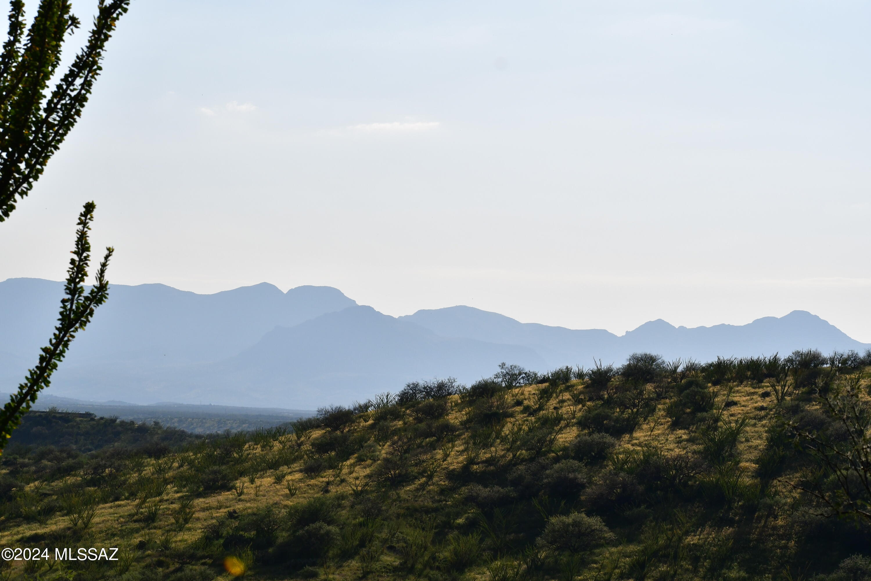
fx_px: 2831
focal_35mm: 117
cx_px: 436
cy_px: 290
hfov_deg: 17.5
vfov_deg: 11.7
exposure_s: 1/2500
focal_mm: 78
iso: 800
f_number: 14
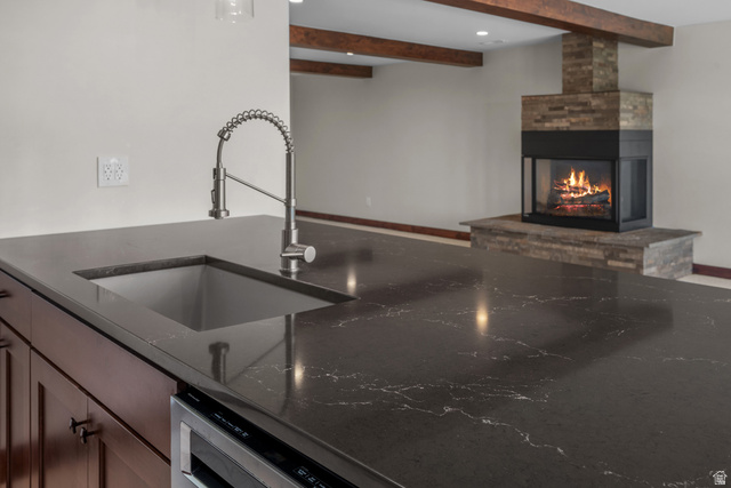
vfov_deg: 43.6
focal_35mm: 30
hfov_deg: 61.9
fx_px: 609
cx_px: 366
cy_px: 244
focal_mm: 30
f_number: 8
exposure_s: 1/1.67
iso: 500
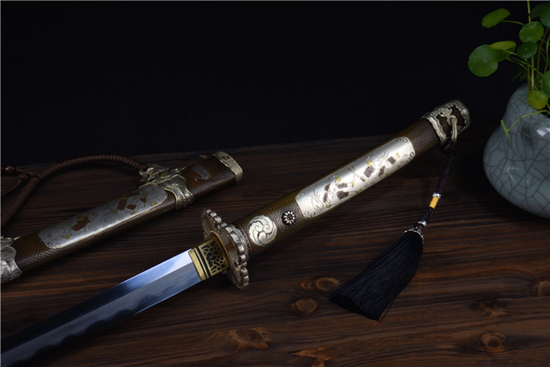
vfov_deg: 18.2
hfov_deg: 27.0
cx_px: 275
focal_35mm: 75
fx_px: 1146
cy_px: 184
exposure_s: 1/30
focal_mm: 50
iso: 100
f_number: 4.8
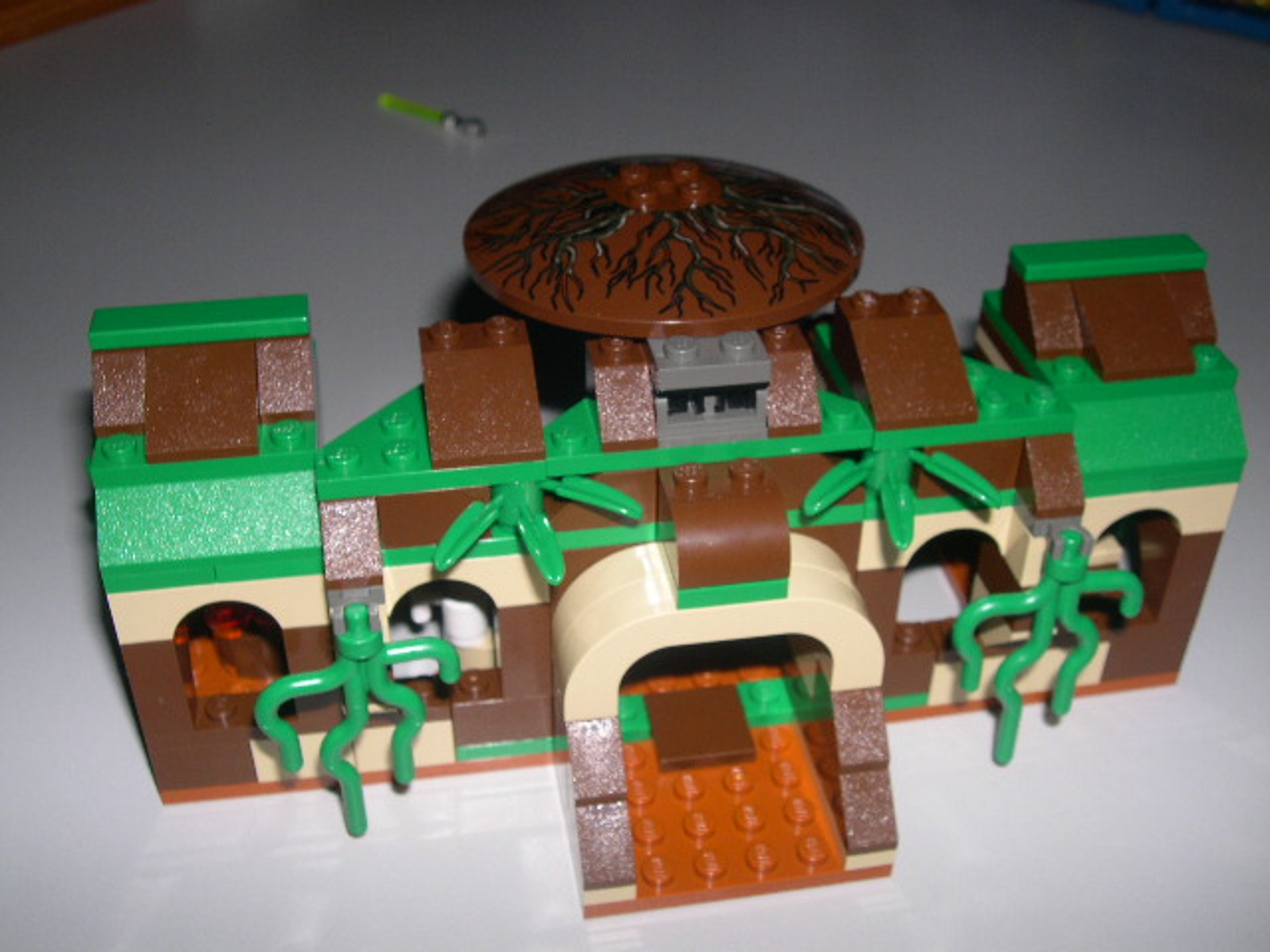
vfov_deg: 37.7
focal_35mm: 38
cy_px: 476
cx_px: 635
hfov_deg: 49.0
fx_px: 1394
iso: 100
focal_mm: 8
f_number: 7.6
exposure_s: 1/60
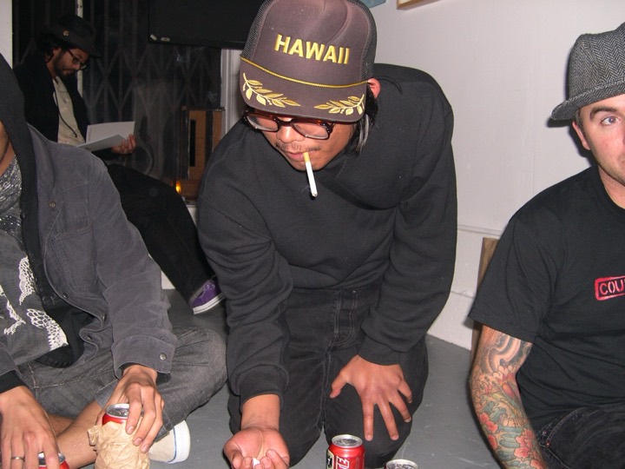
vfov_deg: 37.7
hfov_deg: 49.0
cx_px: 312
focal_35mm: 38
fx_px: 686
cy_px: 234
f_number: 2.8
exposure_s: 1/60
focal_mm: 8
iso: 100
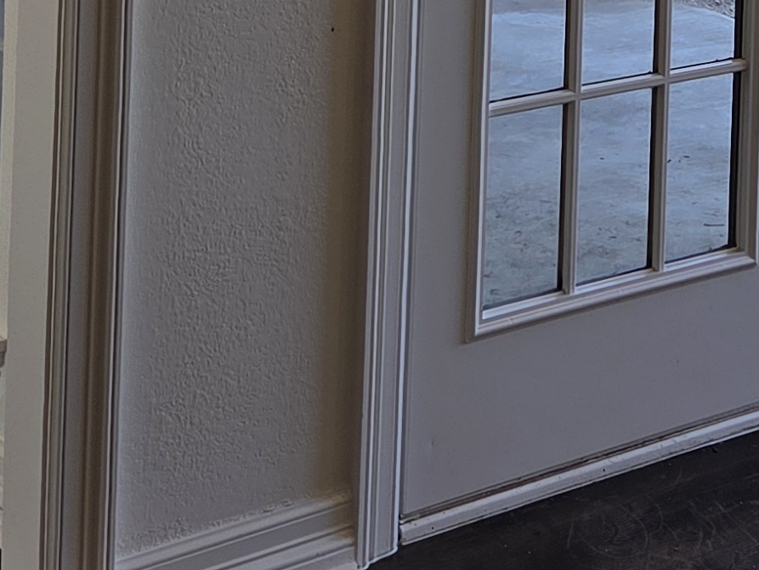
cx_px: 730
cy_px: -405
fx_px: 2259
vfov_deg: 13.2
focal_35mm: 103
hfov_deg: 18.6
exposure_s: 1/120
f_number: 1.8
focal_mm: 5.4
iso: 25
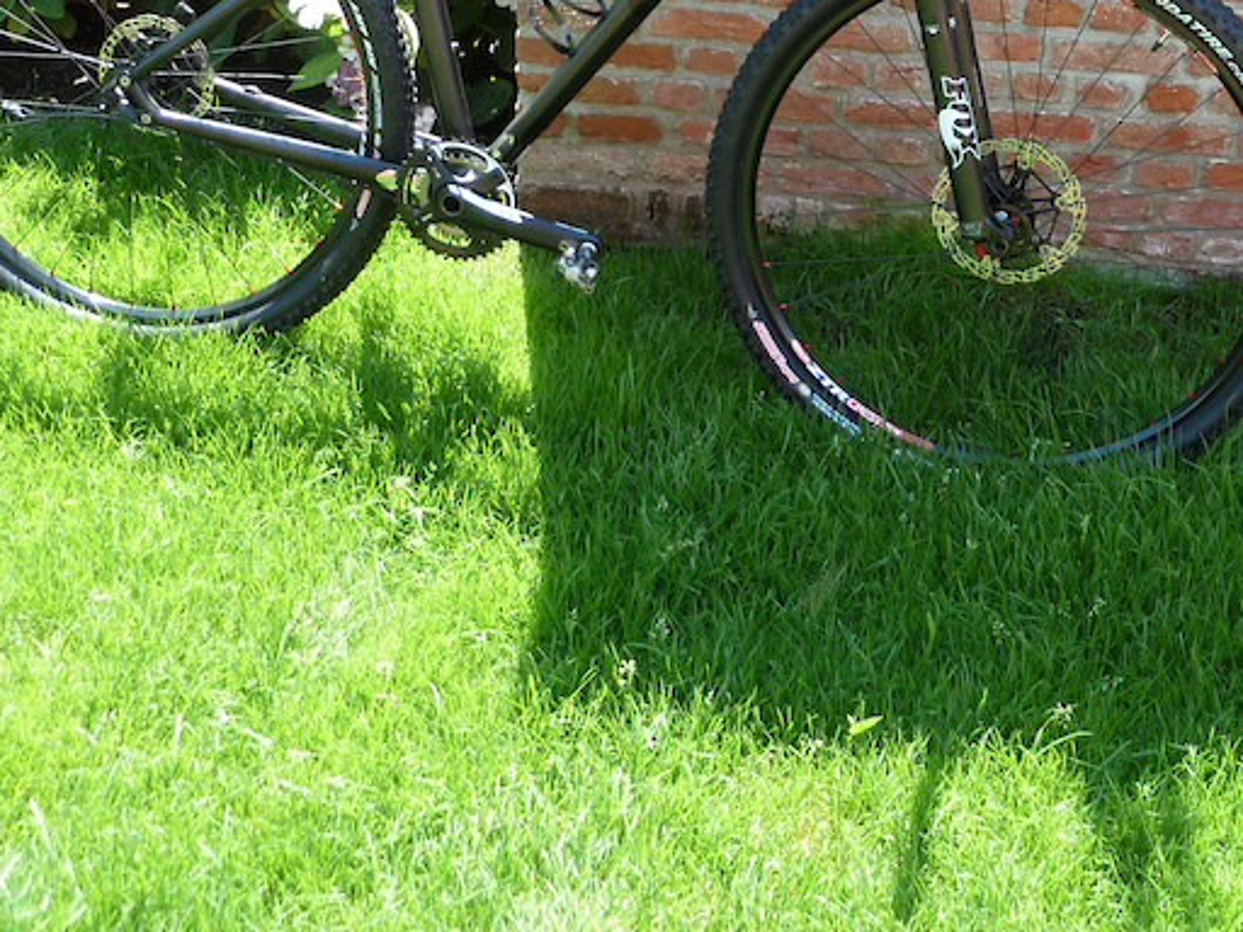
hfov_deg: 38.0
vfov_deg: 27.6
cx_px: 750
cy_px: 19
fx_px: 1795
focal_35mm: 50
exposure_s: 1/100
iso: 80
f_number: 3.3
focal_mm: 4.1
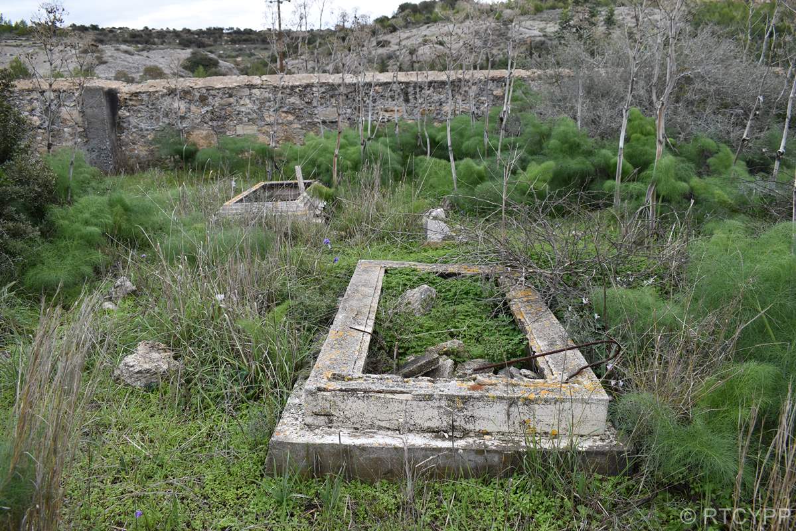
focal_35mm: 30
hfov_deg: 61.9
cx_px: 398
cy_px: 266
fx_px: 663
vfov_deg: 43.6
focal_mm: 20
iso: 200
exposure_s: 1/250
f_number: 6.3
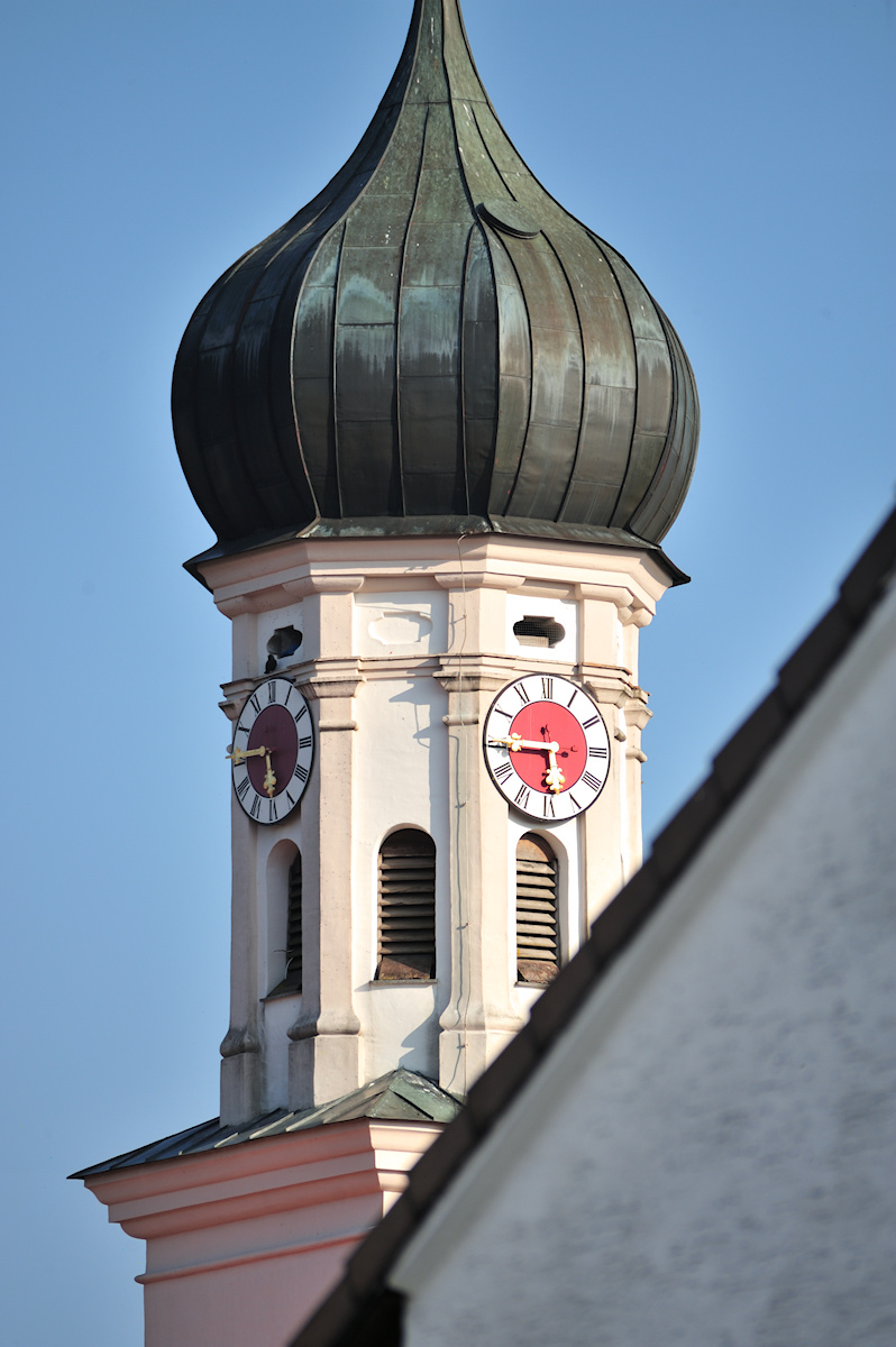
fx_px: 14958
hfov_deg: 3.4
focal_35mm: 400
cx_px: 448
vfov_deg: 5.2
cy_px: 674
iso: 200
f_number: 8
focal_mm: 400
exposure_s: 1/640
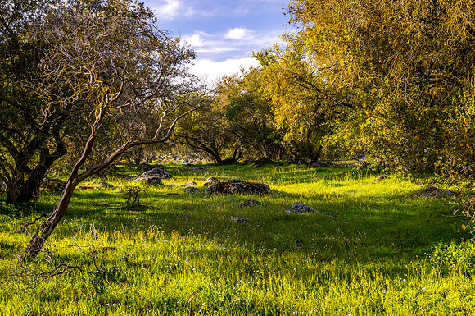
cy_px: 177
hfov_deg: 51.9
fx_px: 488
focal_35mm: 37
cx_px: 246
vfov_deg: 35.7
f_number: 9
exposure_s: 1/13
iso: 64
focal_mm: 33
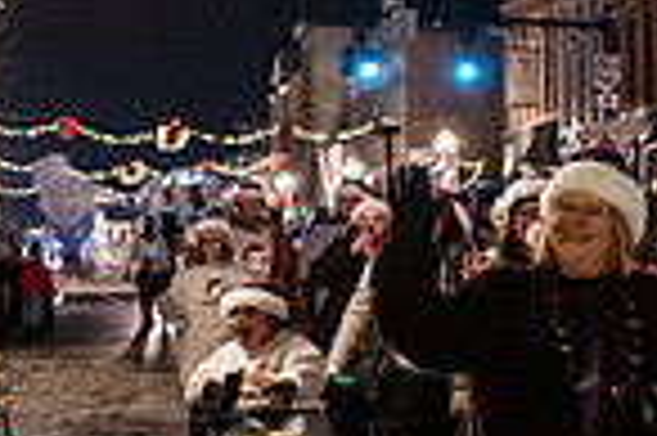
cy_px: 178
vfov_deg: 8.2
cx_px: 1256
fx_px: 3044
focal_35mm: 167
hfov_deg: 11.3
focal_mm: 42
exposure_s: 1/200
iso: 4000
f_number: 2.8
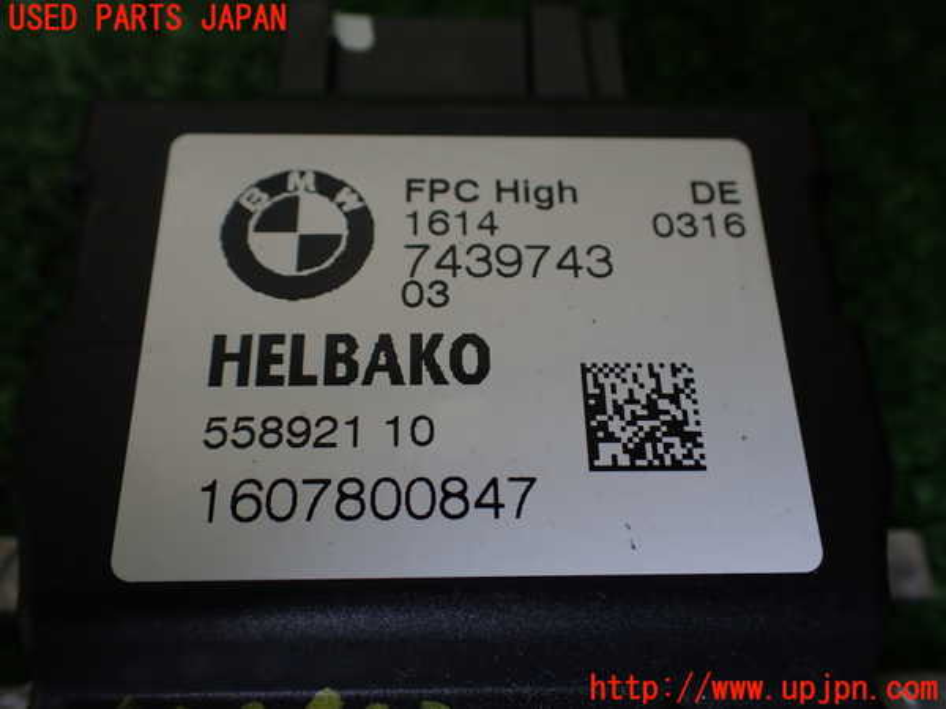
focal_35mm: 30
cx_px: 473
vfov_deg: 46.8
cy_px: 354
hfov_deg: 60.0
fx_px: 820
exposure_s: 1/125
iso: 125
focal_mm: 5.4
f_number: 2.3
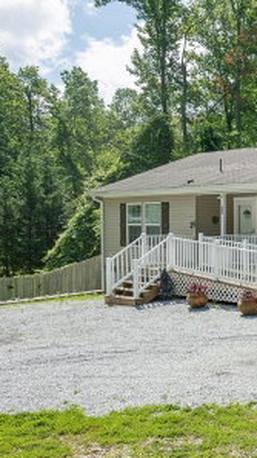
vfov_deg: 52.8
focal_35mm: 38
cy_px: 244
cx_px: 389
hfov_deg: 24.2
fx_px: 460
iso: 320
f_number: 7.1
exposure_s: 1/800
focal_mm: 21
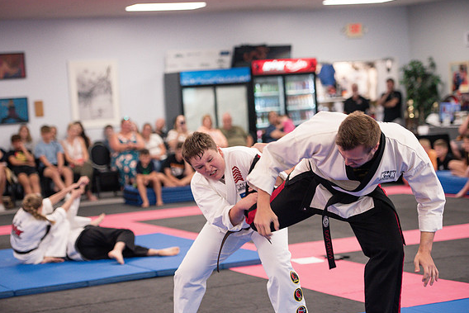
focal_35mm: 97
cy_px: 158
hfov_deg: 21.0
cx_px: 238
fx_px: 1264
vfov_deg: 14.1
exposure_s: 1/400
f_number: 2.8
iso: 1600
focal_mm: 95
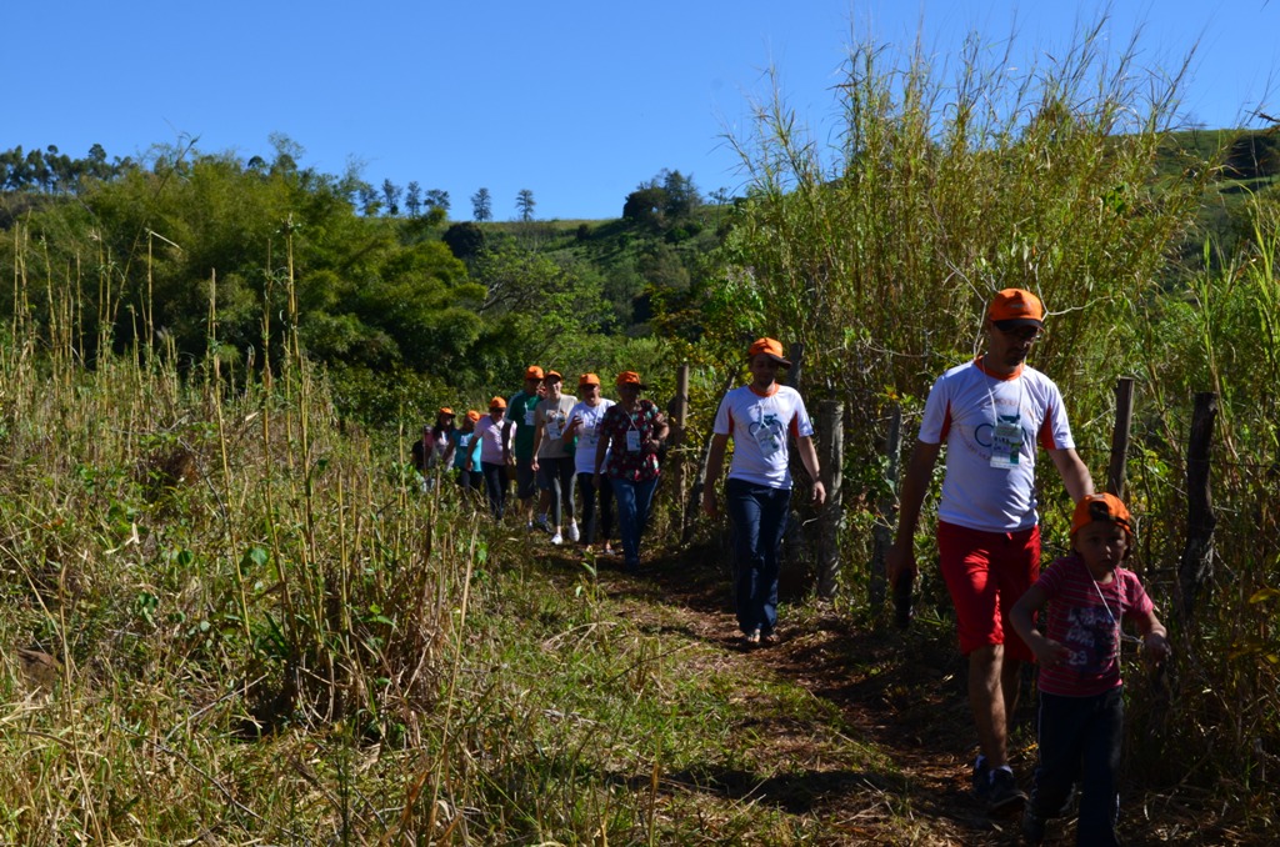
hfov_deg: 33.5
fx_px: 2129
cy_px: 424
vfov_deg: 22.5
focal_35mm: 60
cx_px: 640
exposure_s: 1/125
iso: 110
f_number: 11
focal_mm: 40
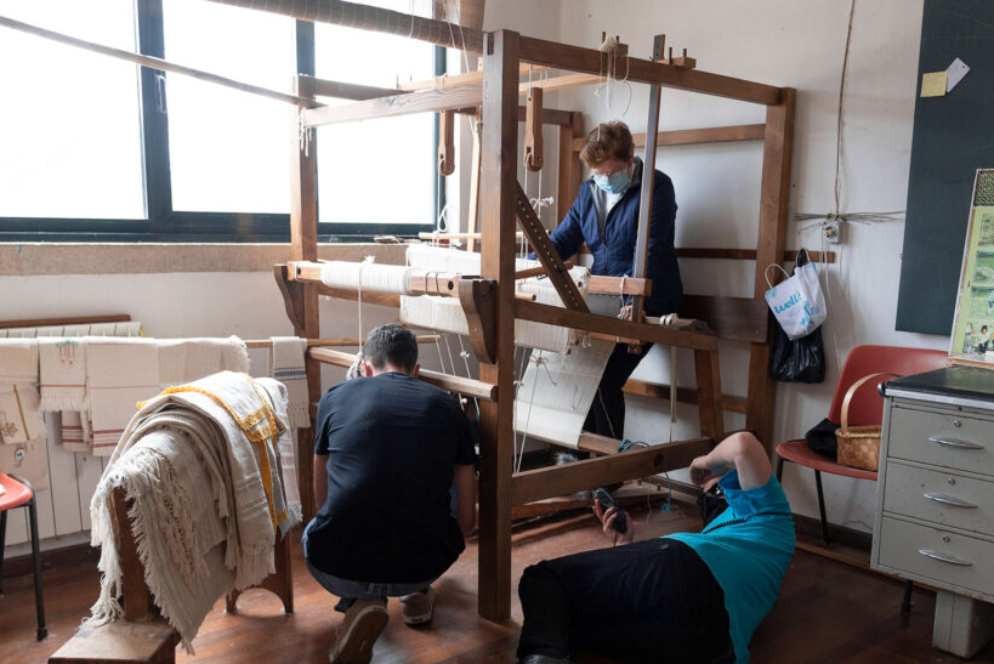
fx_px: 829
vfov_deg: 43.7
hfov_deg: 61.9
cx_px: 475
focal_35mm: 30
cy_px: 339
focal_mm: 24
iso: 640
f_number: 4.5
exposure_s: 1/100
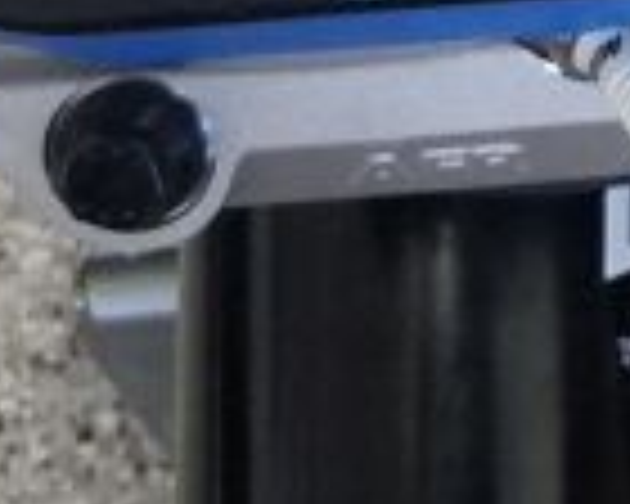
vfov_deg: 7.7
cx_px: 1516
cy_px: -698
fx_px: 3468
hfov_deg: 9.3
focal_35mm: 186
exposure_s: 1/24
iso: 160
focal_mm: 4.2
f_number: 1.7
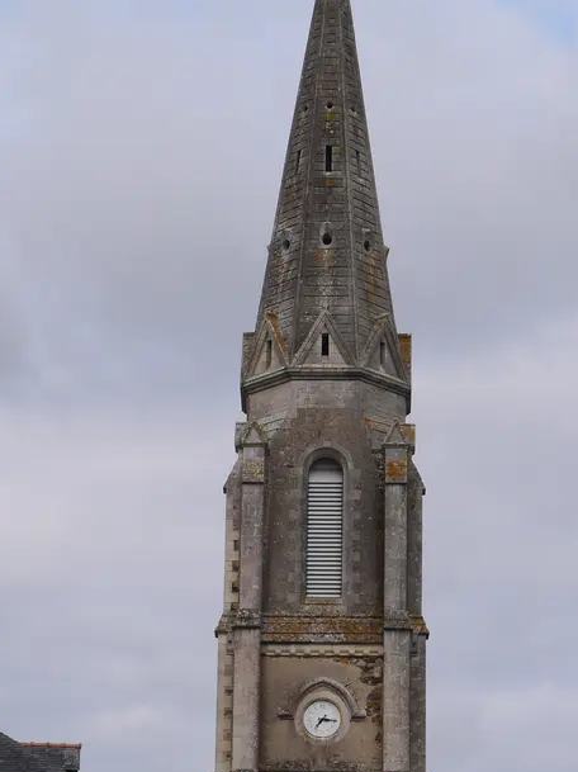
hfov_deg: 12.1
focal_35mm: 122
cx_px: 355
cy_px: 505
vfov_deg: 16.1
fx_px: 2719
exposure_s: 1/250
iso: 160
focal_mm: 29
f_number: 9
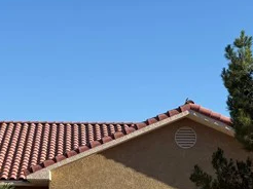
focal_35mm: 100
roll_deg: -0.3
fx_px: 730
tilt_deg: +1.9
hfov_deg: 19.6
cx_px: 73
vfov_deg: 14.6
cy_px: 183
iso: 80
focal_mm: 6.76
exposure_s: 1/3584
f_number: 1.78
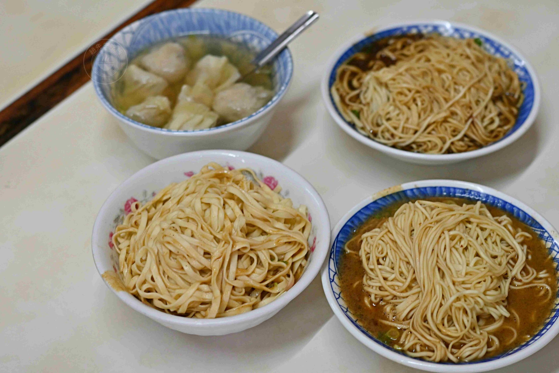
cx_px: 280
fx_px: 1165
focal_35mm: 75
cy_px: 186
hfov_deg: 27.0
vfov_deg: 18.2
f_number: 3.2
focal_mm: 50
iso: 900
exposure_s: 1/200
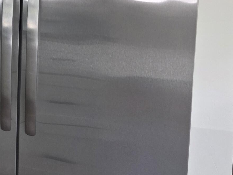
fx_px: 525
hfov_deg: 20.4
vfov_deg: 17.8
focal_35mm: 78
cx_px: -143
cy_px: -46
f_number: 1.7
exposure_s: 1/180
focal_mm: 6.3
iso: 64
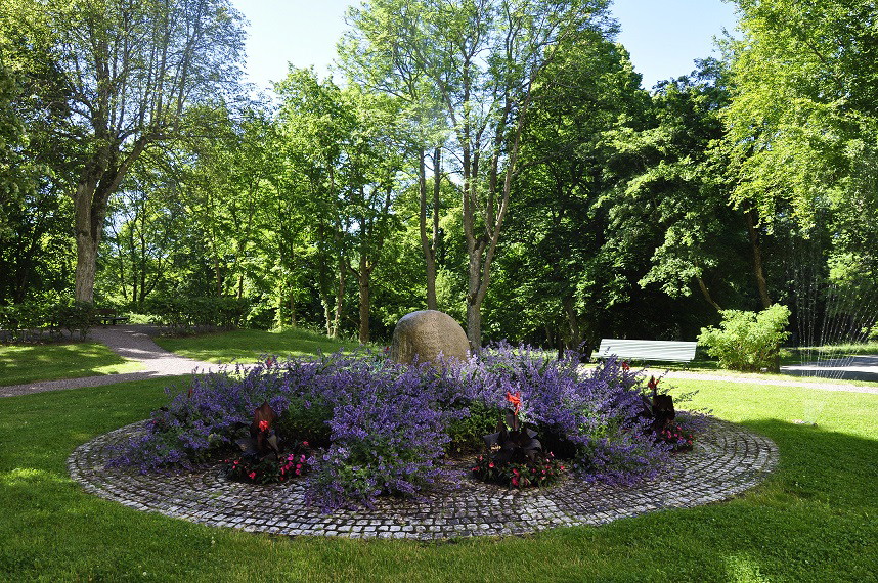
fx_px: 658
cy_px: 292
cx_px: 439
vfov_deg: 47.8
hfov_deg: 67.4
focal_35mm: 27
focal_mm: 18
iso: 400
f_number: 9
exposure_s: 1/125
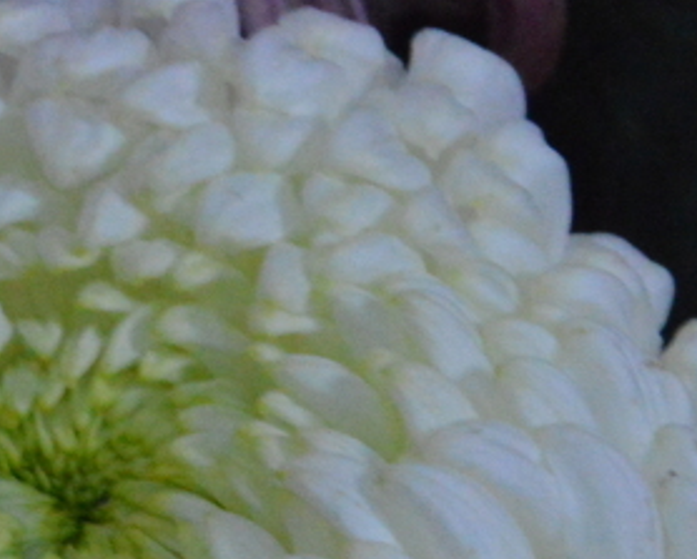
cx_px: -60
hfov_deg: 3.6
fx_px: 11228
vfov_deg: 2.8
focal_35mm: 544
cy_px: 738
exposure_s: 1/40
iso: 6400
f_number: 18
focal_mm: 105
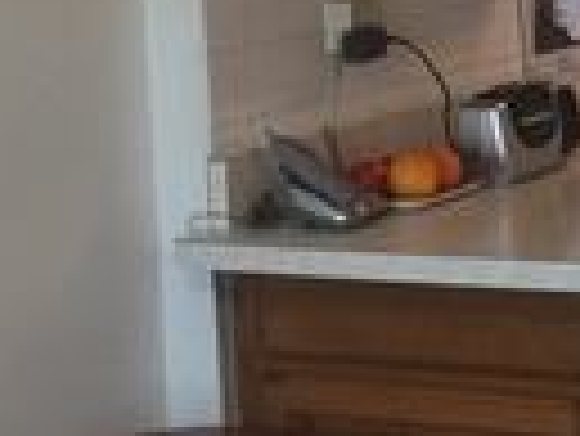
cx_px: 746
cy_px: 40
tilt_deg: -6.6
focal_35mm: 144
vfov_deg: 10.3
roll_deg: +2.0
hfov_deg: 13.2
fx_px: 2415
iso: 80
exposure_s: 1/15
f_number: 2.2
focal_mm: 4.15
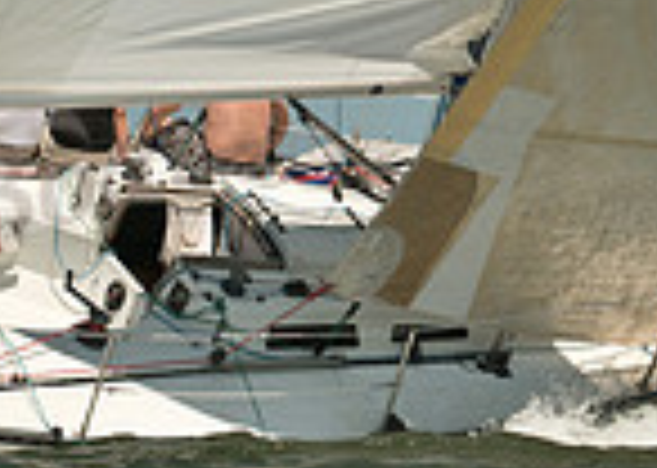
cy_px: -113
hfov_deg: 2.4
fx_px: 15585
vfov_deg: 1.7
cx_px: 539
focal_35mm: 836
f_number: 6.3
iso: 250
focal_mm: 200
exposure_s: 1/1250
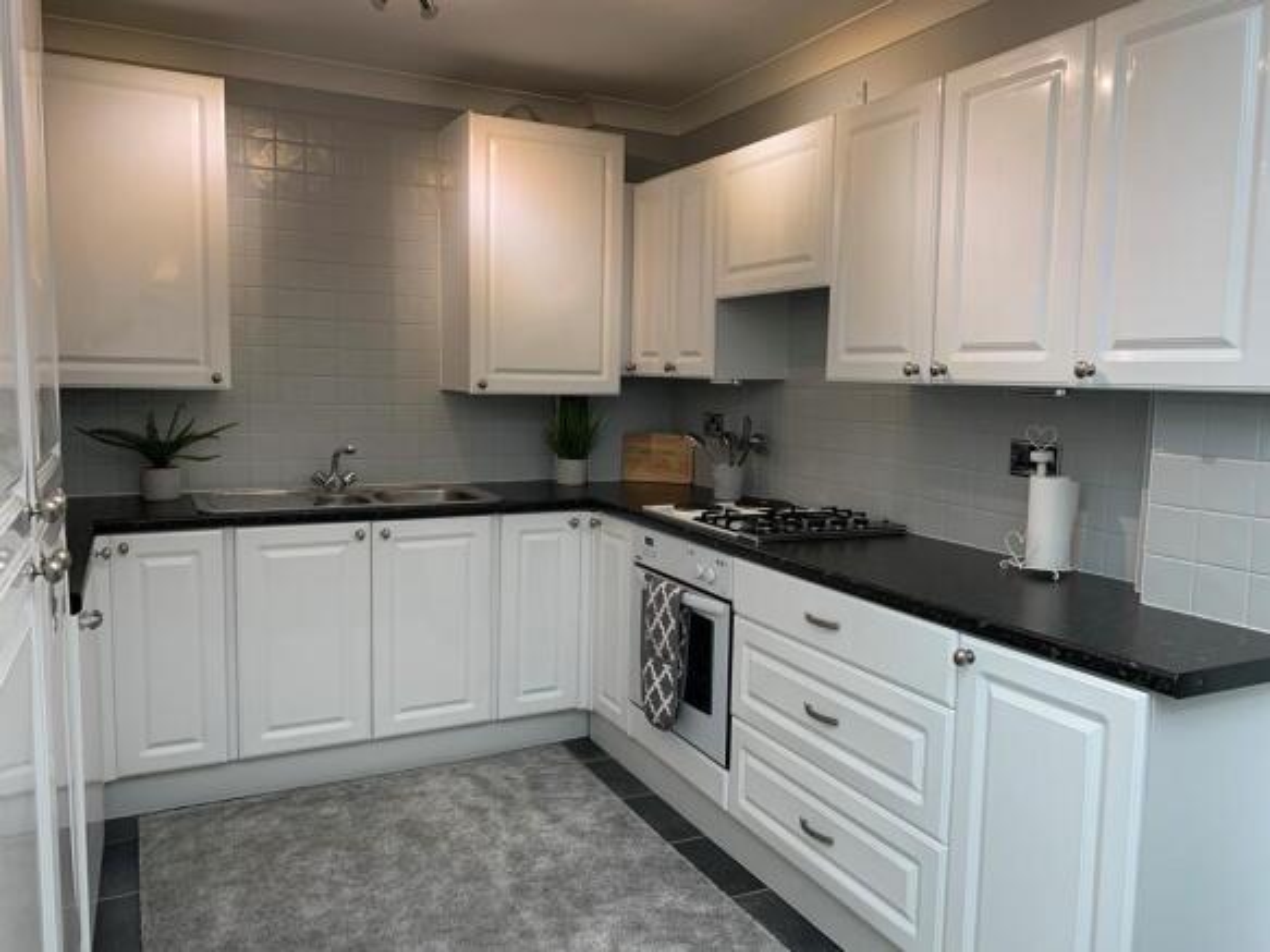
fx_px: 954
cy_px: 476
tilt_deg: -6.3
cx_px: 635
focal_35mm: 26
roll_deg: -1.0
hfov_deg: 67.3
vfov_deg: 53.0
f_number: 1.8
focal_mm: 4.25
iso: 100
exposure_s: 1/100
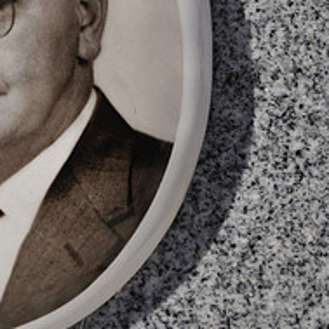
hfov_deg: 5.6
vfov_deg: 5.6
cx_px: 3
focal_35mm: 312
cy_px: 37
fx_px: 3355
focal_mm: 80
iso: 200
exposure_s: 1/250
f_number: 8
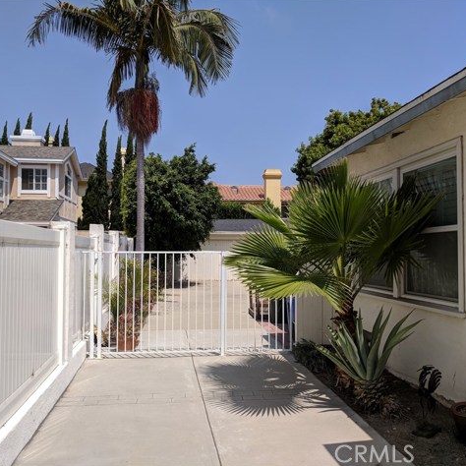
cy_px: 232
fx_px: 472
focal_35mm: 31
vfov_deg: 52.5
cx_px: 212
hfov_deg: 52.5
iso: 50
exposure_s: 1/2817
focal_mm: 4.67
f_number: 2
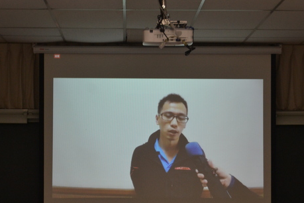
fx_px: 1062
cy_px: 146
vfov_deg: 10.9
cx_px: 161
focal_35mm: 126
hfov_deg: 16.3
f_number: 5.6
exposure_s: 1/60
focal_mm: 55
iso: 640
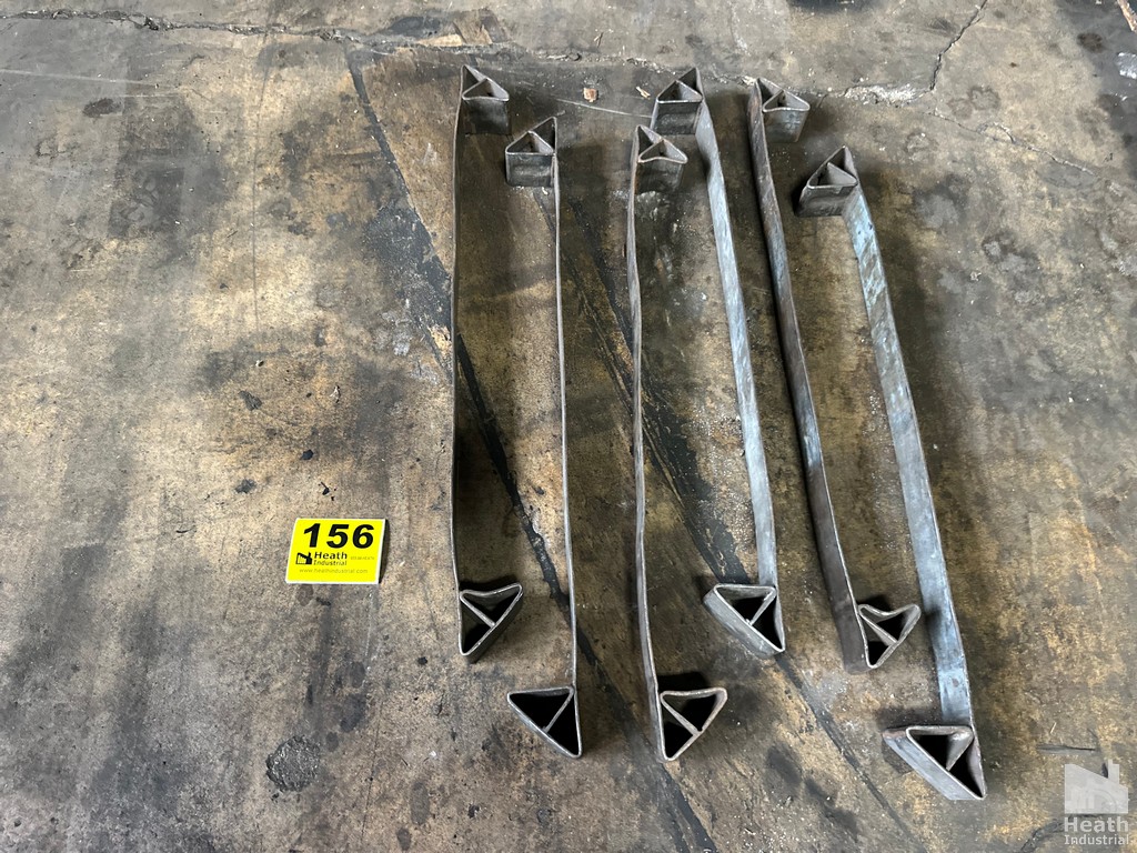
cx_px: 568
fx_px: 788
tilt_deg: -65.5
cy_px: 426
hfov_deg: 71.6
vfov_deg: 56.8
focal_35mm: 24
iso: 800
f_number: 1.78
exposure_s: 1/40
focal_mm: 6.86
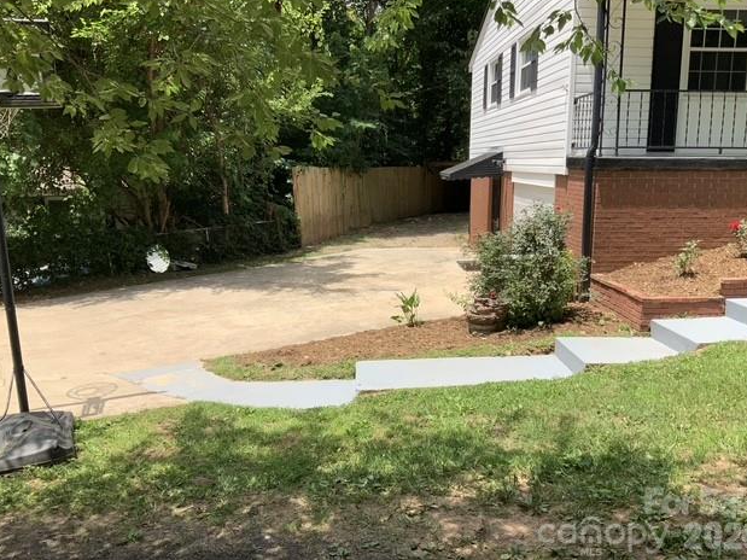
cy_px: 273
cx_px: 379
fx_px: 647
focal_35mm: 30
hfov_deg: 60.0
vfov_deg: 46.8
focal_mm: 3
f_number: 1.8
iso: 16
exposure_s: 1/1221
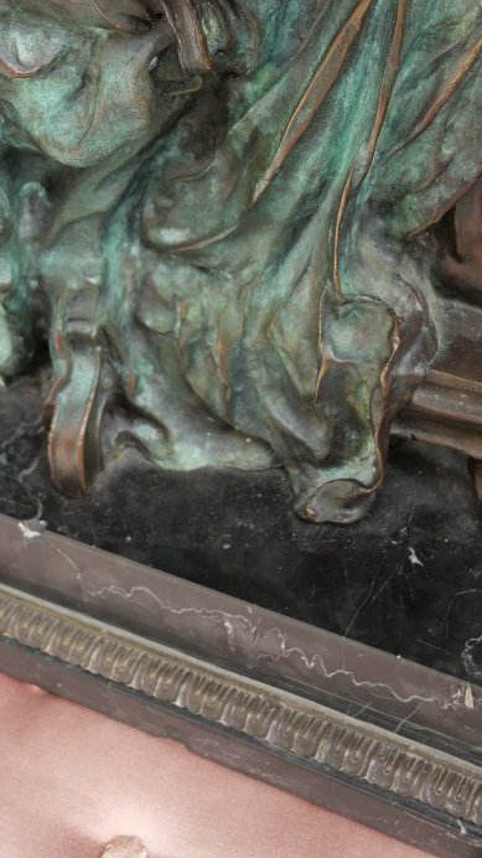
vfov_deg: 30.2
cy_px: 160
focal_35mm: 68
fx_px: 1546
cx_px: 270
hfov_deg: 17.7
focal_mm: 18
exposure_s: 1/80
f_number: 3.9
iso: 200
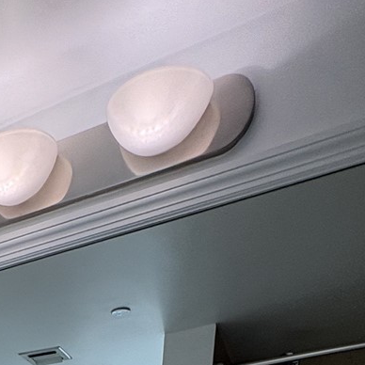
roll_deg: +2.3
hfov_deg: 28.7
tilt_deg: -16.3
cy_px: 733
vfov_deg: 19.1
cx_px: -79
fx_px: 608
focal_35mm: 51
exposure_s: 1/166
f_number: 2.2
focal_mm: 2.22
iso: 64
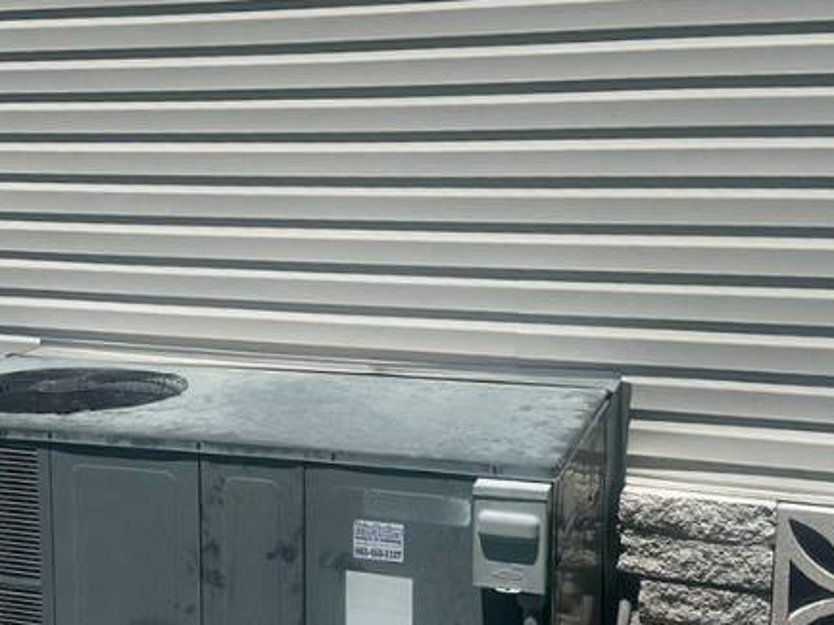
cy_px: 362
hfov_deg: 39.9
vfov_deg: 30.8
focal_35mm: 47
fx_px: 1132
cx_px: 275
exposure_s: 1/8929
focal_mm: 6.86
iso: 80
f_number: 1.78
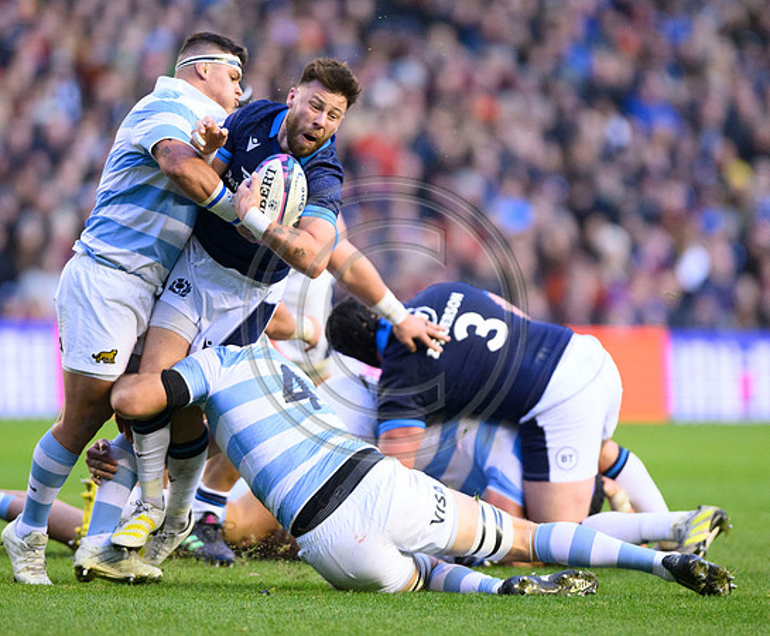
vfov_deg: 2.8
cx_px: 360
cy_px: 319
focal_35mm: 567
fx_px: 13075
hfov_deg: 3.4
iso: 4000
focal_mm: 400
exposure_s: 1/1000
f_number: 3.5
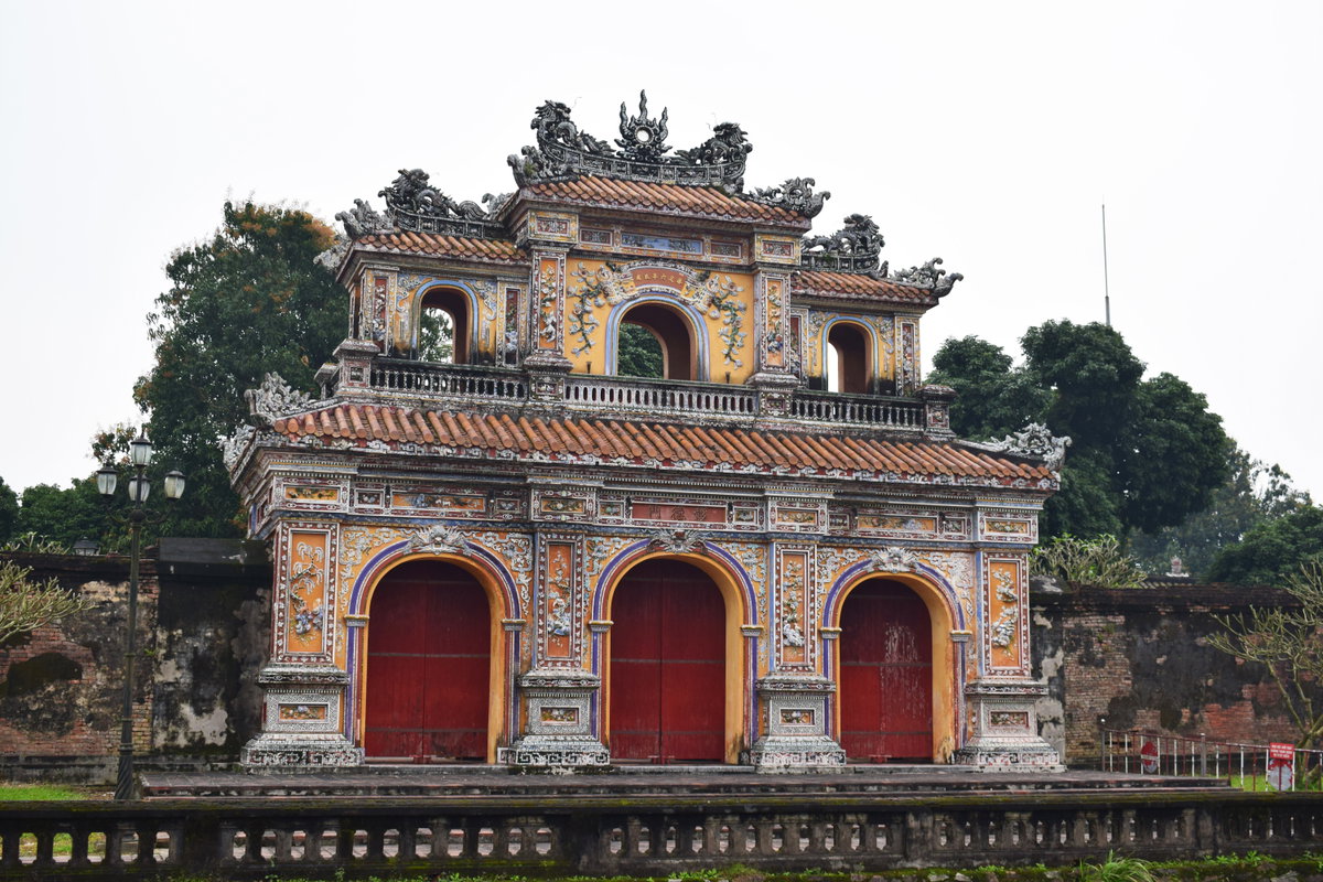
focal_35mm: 45
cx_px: 662
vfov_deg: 29.9
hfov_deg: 43.6
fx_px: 1654
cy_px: 441
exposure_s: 1/40
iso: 400
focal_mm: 30
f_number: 7.1
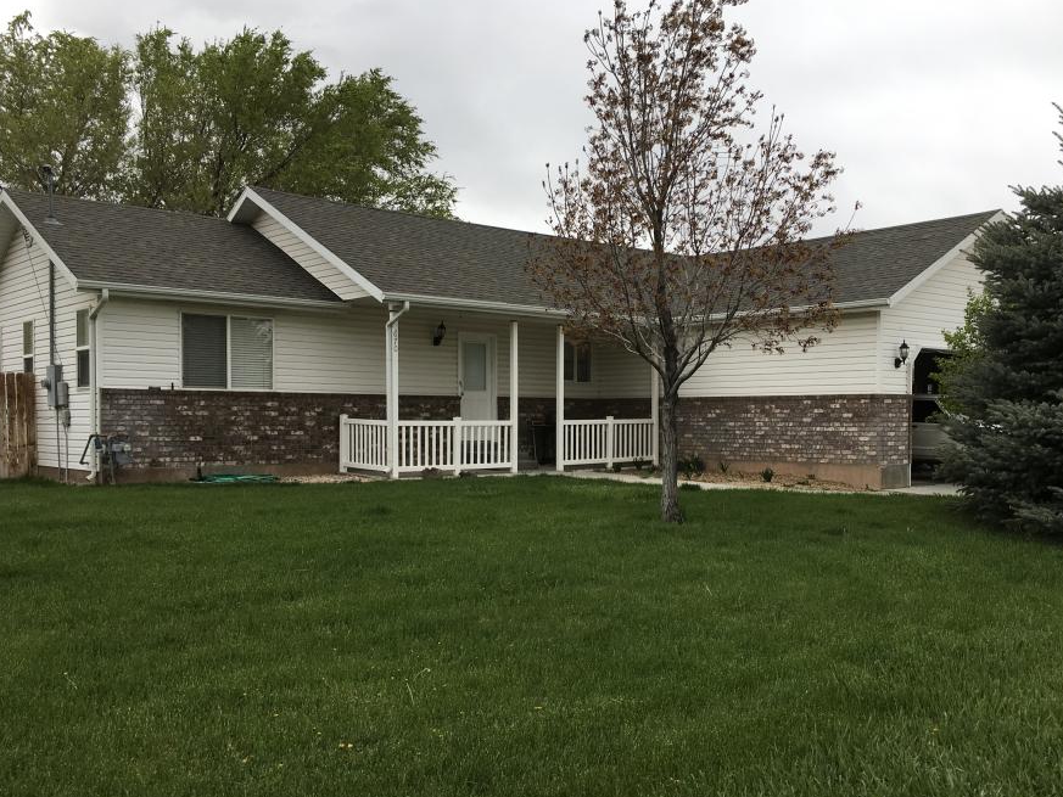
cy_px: 444
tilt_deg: -2.2
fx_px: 1044
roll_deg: -0.9
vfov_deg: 41.7
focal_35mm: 34
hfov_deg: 53.8
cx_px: 594
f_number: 2.2
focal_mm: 4.15
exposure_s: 1/262
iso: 25
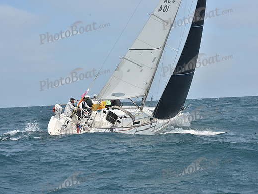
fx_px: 745
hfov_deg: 19.6
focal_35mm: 100
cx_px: 136
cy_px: 97
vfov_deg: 14.8
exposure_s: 1/800
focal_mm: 92
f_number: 10
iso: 250
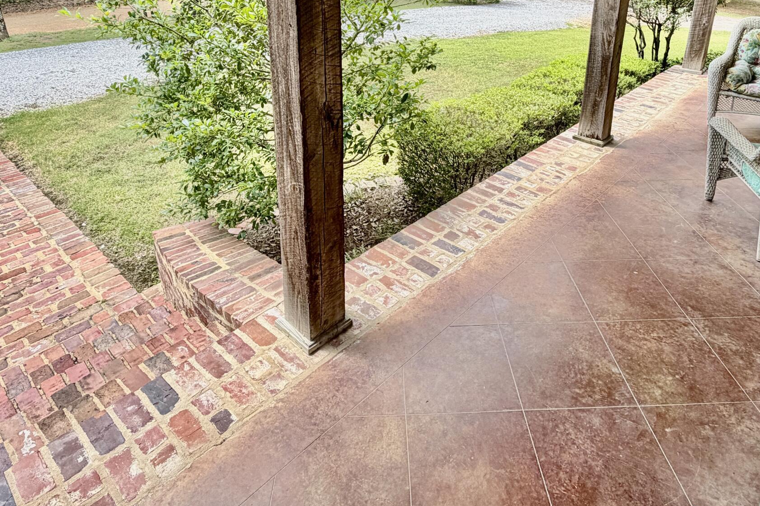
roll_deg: -0.5
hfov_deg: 69.3
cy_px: 92
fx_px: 549
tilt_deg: -17.4
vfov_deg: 46.6
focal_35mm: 26
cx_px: 410
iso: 50
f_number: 2.2
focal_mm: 2.22
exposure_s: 1/502
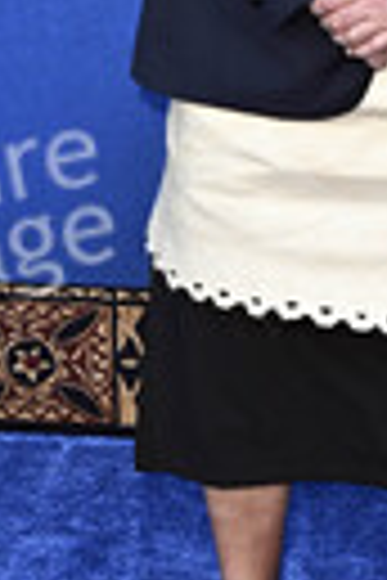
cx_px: 374
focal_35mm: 130
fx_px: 2096
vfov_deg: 15.5
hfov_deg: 10.5
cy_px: 13
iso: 800
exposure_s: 1/250
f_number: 6.3
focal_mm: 42
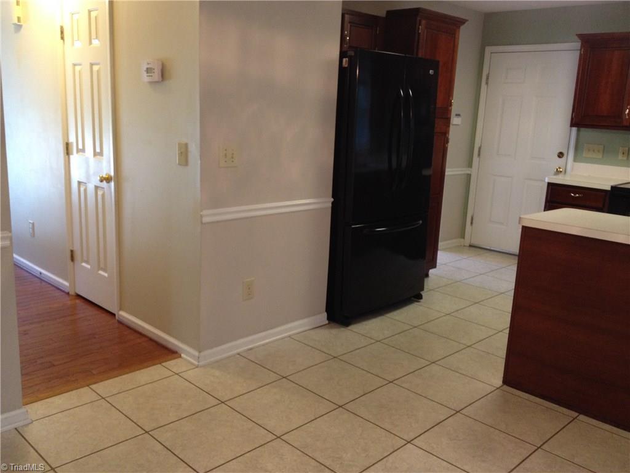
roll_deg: -2.4
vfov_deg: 40.7
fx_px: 637
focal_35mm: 35
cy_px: 236
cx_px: 315
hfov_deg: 52.6
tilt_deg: -12.3
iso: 160
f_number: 2.4
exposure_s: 1/20
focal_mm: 4.28
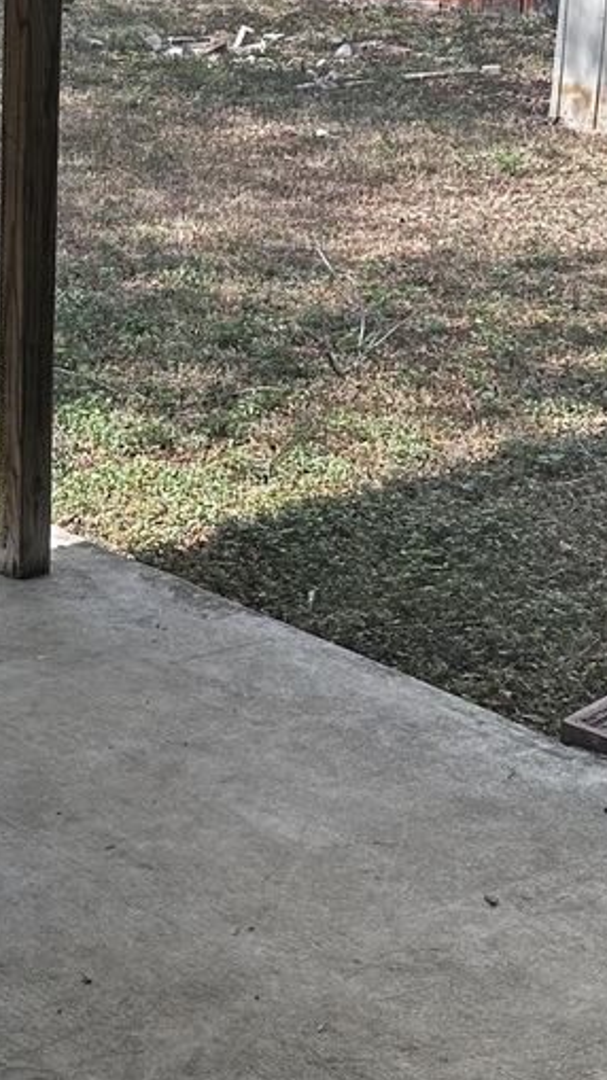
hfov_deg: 15.9
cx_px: -53
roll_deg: -1.4
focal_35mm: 74
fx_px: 2119
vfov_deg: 28.2
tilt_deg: -13.1
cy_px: 289
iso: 80
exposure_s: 1/672
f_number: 1.78
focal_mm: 6.86
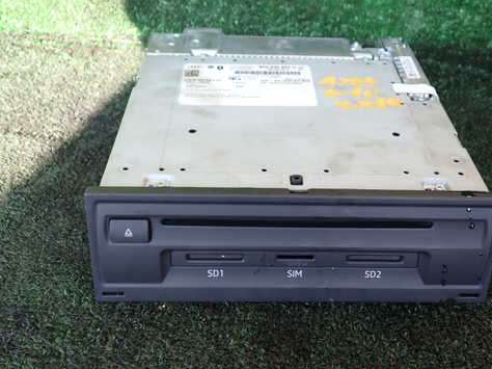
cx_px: 270
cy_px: 165
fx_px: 540
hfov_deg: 48.9
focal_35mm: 38
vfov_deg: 37.6
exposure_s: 1/125
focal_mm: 5.4
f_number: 2.3
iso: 100
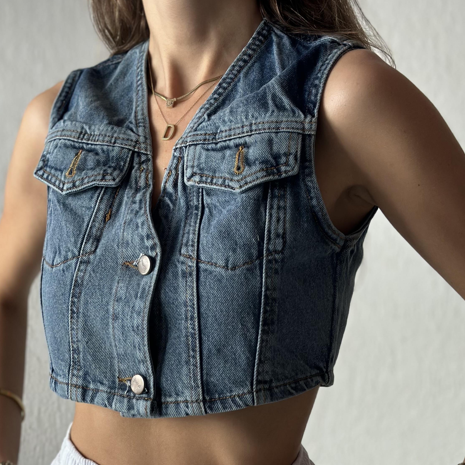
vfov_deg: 22.3
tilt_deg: -9.3
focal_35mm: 77
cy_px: 339
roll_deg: +0.9
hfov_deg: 22.5
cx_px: 222
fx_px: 1170
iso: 125
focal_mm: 6.86
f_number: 1.78
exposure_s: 1/121
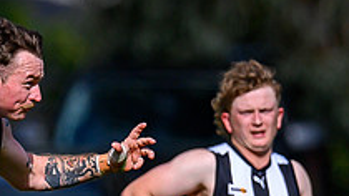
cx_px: -29
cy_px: 242
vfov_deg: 0.4
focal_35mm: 2954
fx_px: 27330
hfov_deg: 0.7
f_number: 4
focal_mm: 500
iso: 125
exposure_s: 1/2500
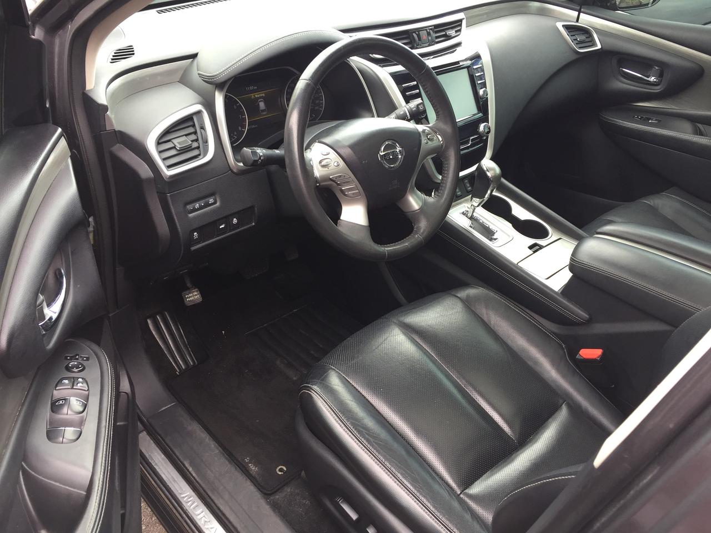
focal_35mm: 29
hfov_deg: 61.7
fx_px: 596
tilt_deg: -33.1
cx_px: 356
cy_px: 266
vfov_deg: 48.2
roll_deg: -1.8
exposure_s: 1/60
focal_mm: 4.15
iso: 40
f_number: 2.2
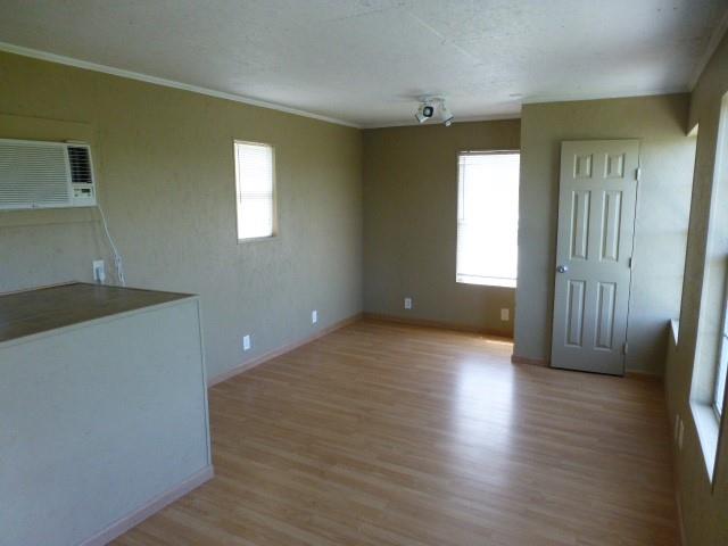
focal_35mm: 24
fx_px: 505
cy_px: 273
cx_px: 364
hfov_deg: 71.6
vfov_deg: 56.8
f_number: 3.3
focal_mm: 4.3
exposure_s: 1/125
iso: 400
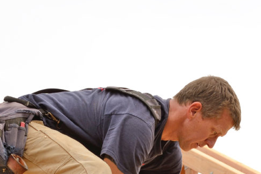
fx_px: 2385
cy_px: 177
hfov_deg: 6.3
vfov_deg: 4.2
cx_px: 99
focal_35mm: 329
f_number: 8
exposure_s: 1/125
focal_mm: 105
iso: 100
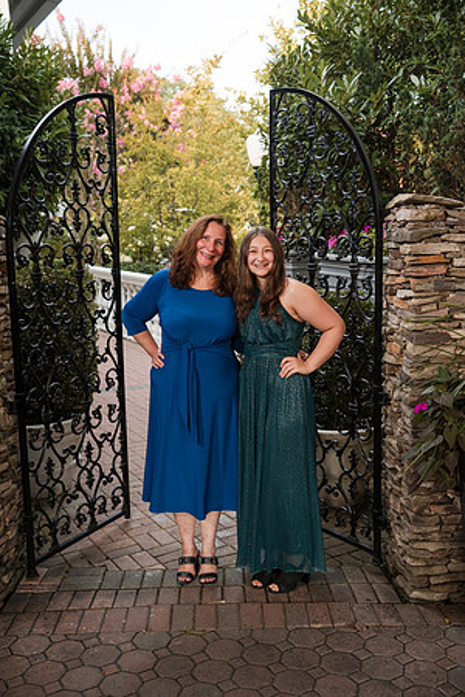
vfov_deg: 53.1
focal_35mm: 36
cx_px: 232
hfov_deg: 36.9
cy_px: 348
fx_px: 697
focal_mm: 36
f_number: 4
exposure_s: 1/250
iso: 200
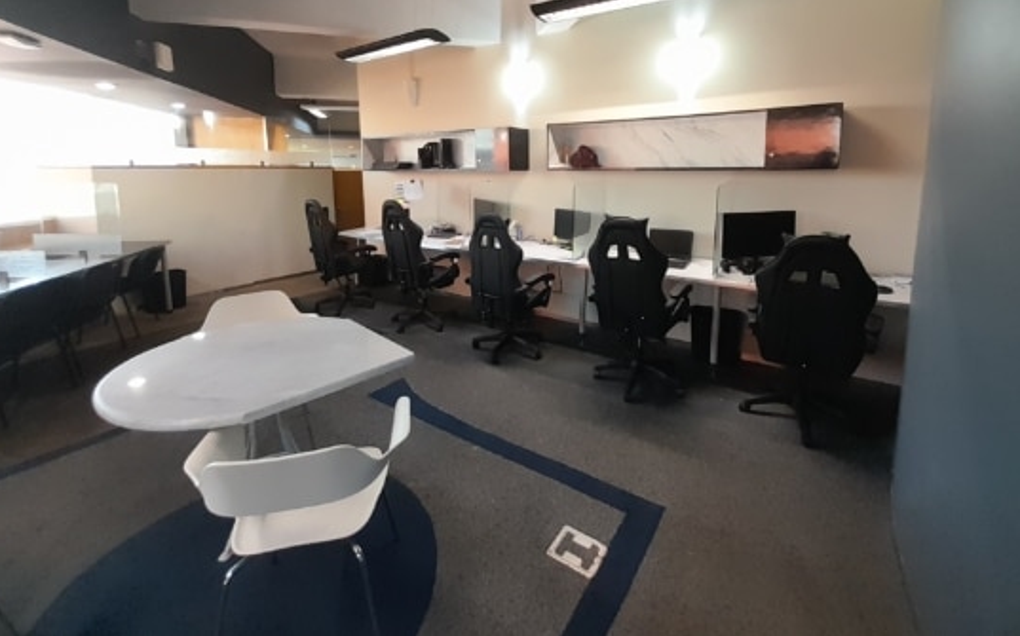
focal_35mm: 15
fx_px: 417
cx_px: 530
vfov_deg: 73.0
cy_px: 226
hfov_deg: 101.4
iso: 250
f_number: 2.2
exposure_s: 1/24
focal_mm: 1.13
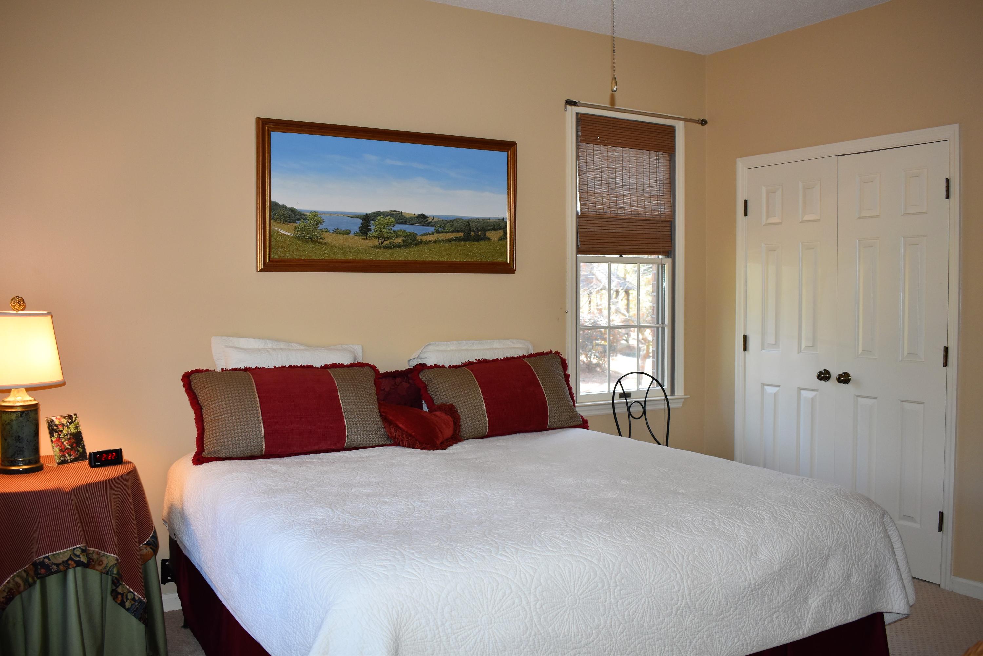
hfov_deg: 59.5
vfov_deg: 41.7
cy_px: 328
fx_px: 860
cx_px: 492
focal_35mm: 32
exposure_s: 1/80
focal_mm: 21
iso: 800
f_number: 4.5
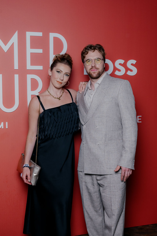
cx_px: 78
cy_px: 118
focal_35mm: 45
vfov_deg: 43.6
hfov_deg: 29.9
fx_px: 294
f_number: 9
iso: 800
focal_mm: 45
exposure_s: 1/125
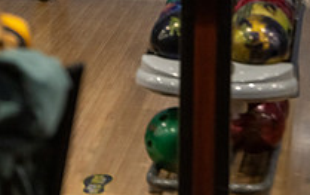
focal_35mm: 204
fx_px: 1725
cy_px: -124
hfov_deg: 10.3
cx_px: 139
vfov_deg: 6.3
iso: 4000
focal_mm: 93
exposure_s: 1/1000
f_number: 2.8
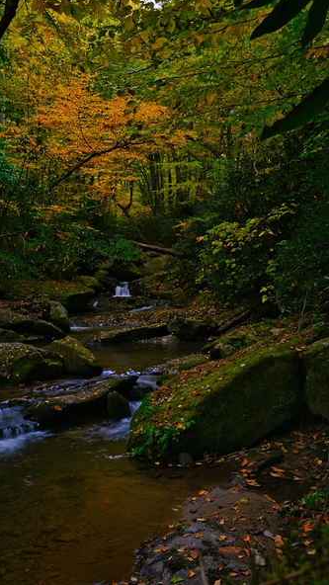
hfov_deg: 34.1
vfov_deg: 57.3
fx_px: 536
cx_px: 180
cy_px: 292
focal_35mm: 35
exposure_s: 1/3
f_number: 29
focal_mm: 32.5
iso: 100
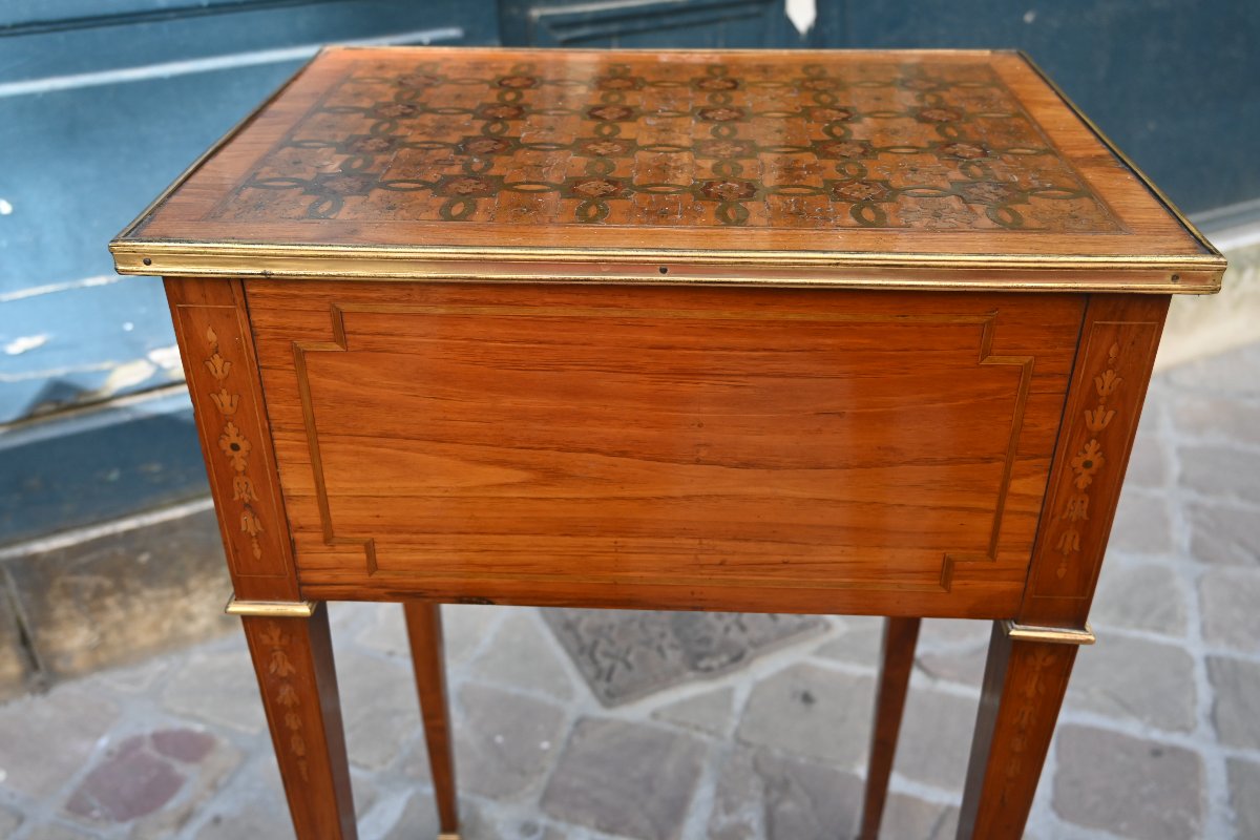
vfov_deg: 39.1
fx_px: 1181
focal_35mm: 34
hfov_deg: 56.1
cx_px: 630
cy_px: 420
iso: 400
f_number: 4
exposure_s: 1/250
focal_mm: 22.5
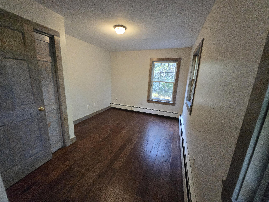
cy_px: 101
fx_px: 101
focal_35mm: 13
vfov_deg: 89.9
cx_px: 134
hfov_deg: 106.2
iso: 640
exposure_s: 1/60
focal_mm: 1.7
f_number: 2.2
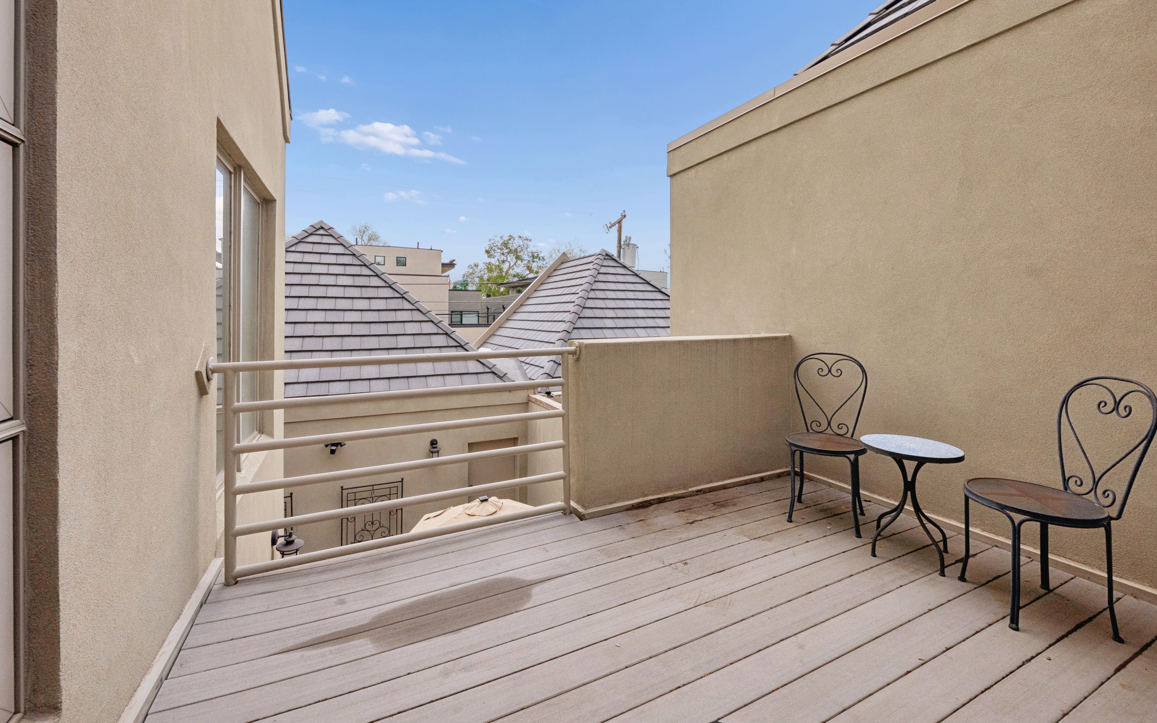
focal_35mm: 14
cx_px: 562
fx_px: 441
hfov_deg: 105.3
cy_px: 318
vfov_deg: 78.3
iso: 800
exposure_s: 1/400
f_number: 9
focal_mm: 13
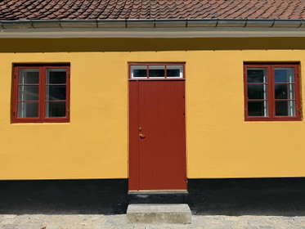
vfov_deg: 56.8
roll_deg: +1.4
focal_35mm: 24
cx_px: 152
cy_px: 114
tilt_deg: +3.4
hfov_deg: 71.6
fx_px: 212
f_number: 1.78
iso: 80
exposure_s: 1/7353
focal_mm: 6.76
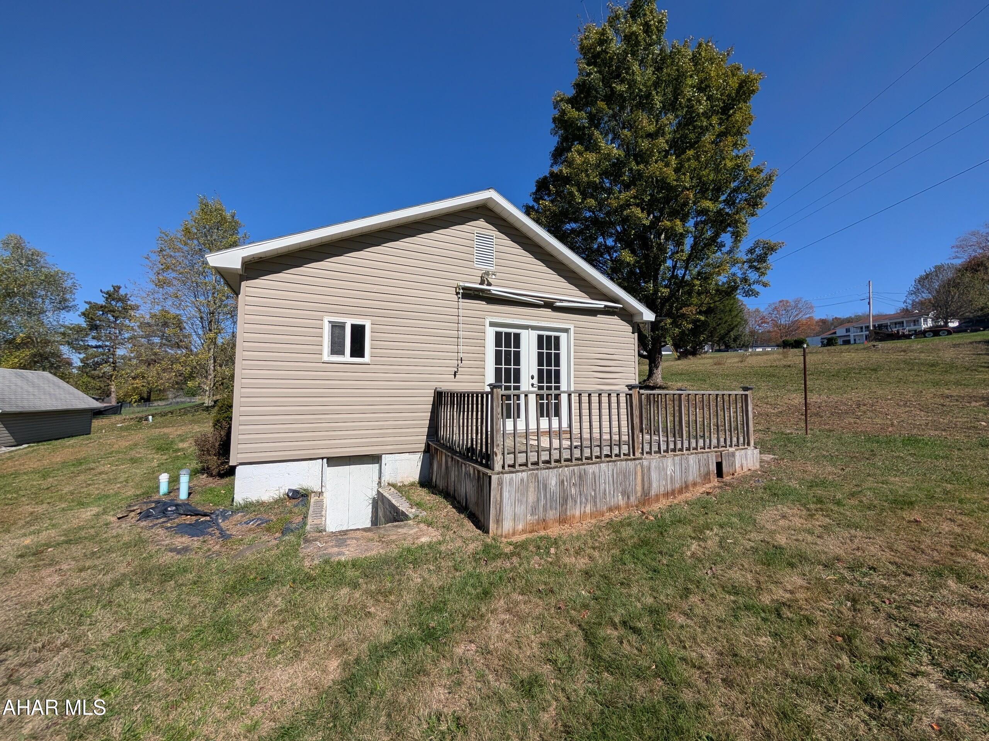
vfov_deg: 94.5
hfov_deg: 110.5
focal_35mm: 12
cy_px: 370
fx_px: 343
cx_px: 494
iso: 47
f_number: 1.7
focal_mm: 2.02
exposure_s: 1/4878
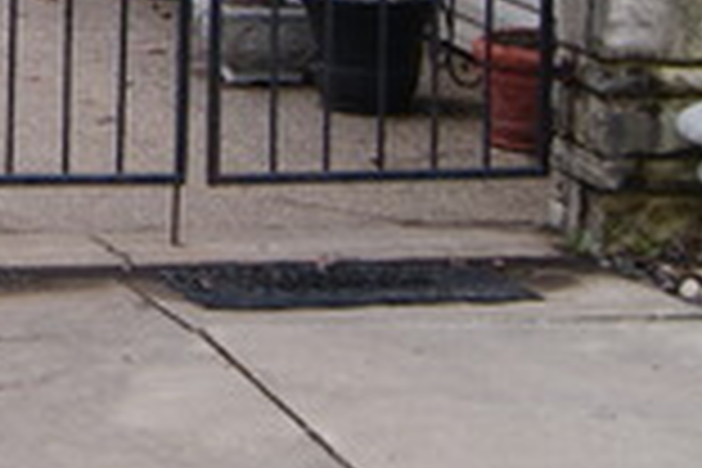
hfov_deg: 13.0
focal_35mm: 148
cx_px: -392
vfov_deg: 9.0
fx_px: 2886
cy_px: -256
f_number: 5
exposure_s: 1/50
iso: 100
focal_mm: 24
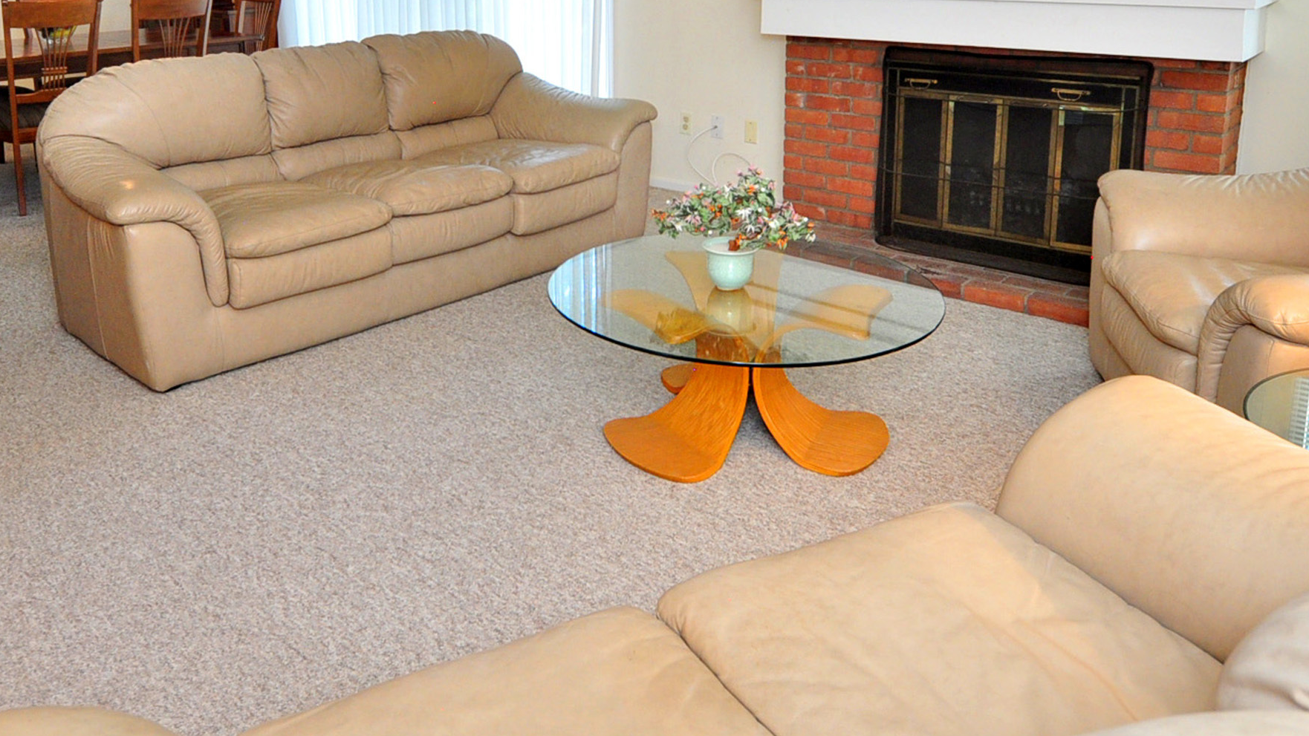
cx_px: 550
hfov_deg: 62.3
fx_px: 1076
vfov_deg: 36.1
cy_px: 112
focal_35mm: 31
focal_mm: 12
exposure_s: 1/50
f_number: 4.5
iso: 640
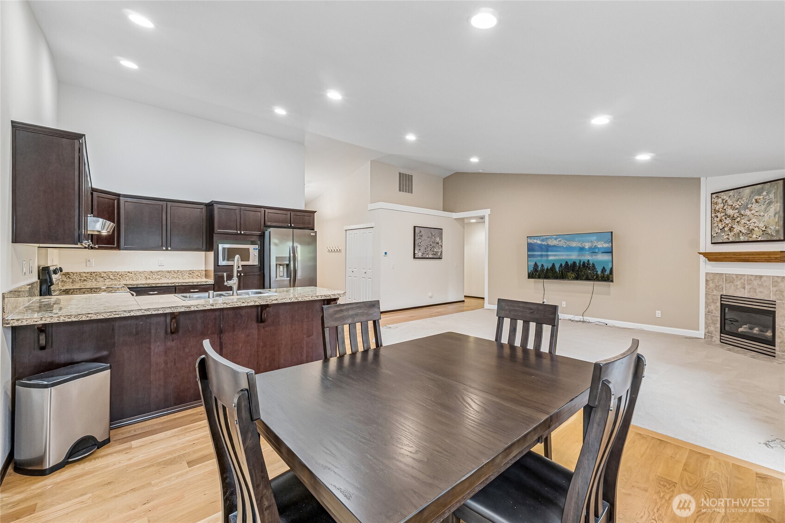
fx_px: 327
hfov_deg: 100.4
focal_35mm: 15
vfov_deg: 77.3
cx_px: 392
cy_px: 262
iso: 250
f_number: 9
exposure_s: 1/3.33
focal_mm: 10
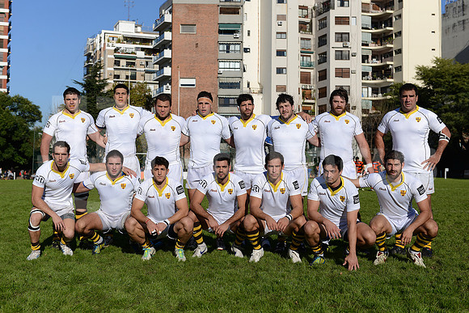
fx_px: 547
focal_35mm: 42
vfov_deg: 31.9
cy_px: 156
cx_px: 234
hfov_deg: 46.4
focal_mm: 42
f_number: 4.5
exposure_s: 1/4000
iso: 250
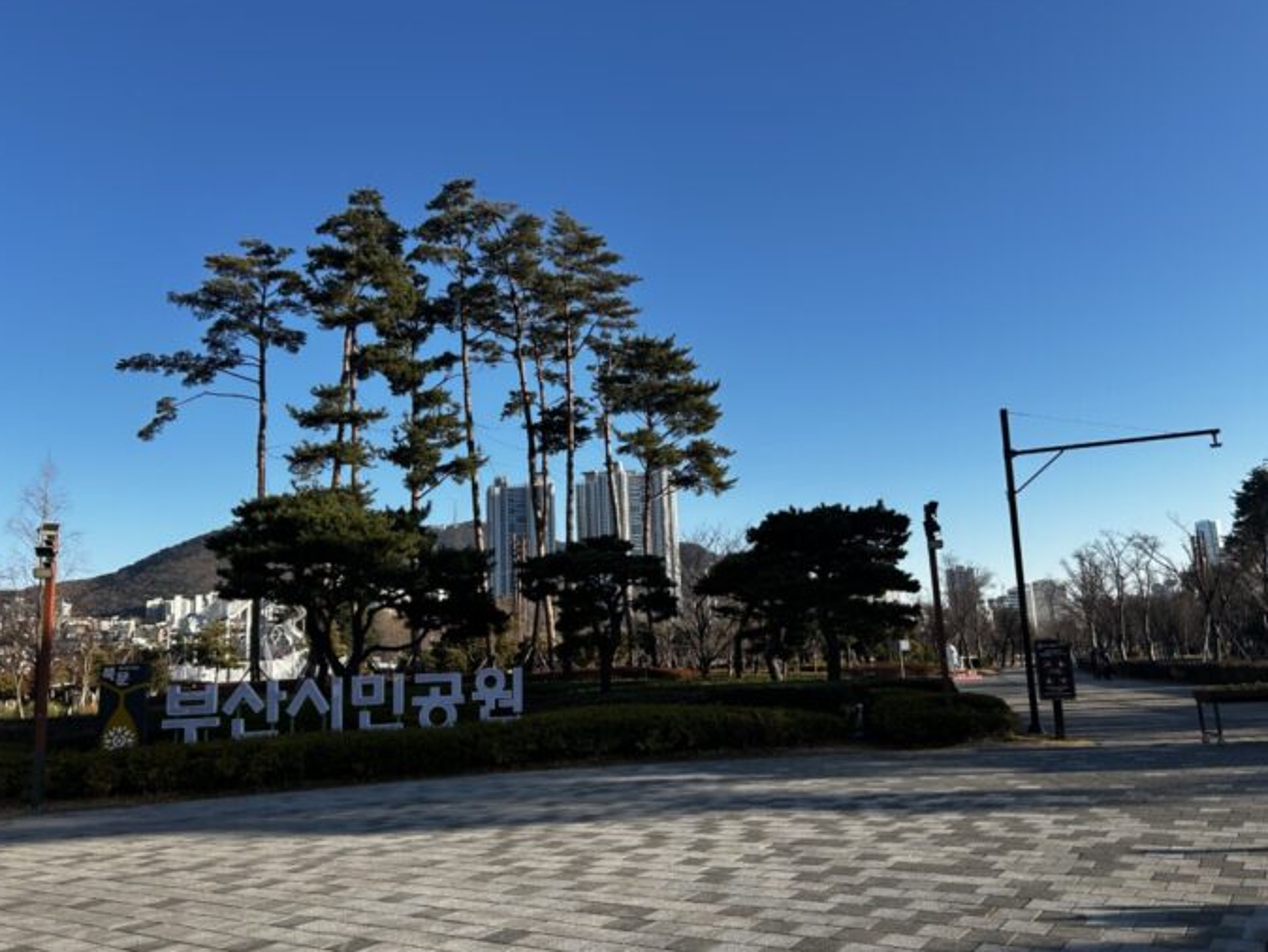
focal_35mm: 27
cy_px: 469
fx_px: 989
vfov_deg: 51.4
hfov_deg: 65.3
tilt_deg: +11.3
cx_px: 634
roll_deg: +4.5
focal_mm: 5.7
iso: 50
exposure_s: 1/2457
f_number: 1.5
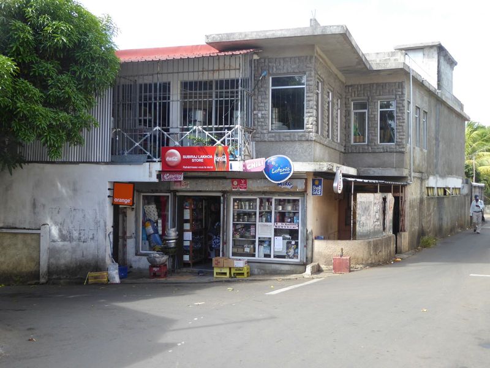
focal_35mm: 42
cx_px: 245
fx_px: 595
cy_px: 184
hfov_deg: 44.8
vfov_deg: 34.3
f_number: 3.8
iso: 80
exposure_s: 1/125
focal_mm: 7.2
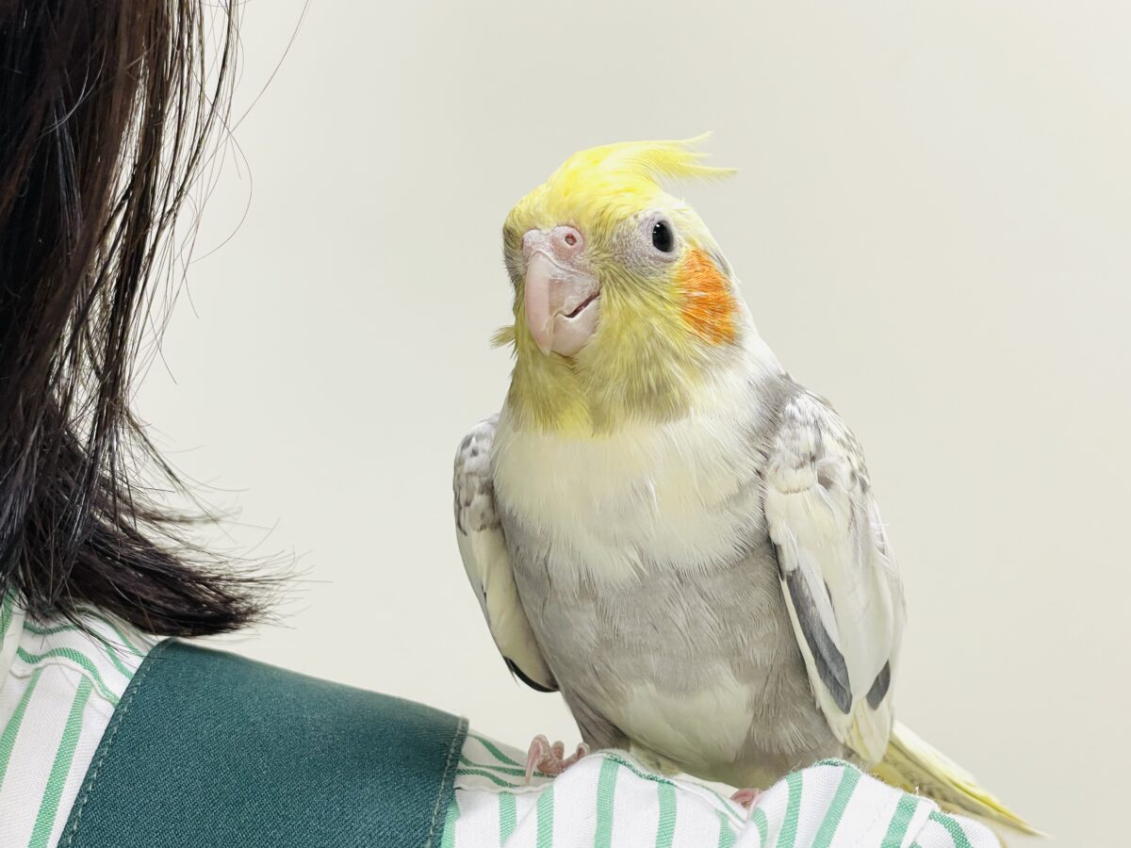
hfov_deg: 36.8
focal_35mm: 52
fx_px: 1699
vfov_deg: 28.0
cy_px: 424
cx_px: 566
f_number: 2
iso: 100
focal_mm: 6
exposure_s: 1/99
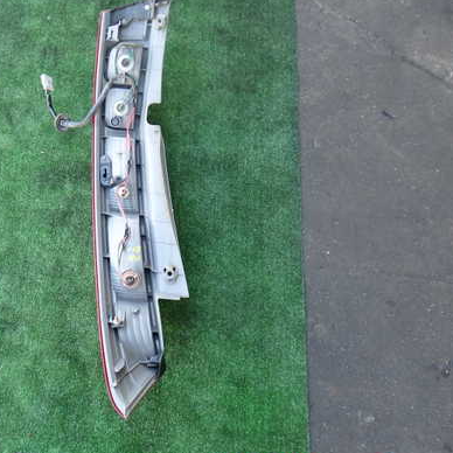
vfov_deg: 40.9
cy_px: 219
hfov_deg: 40.1
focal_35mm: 41
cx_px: 128
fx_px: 607
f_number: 2.3
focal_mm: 5.4
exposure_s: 1/125
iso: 200
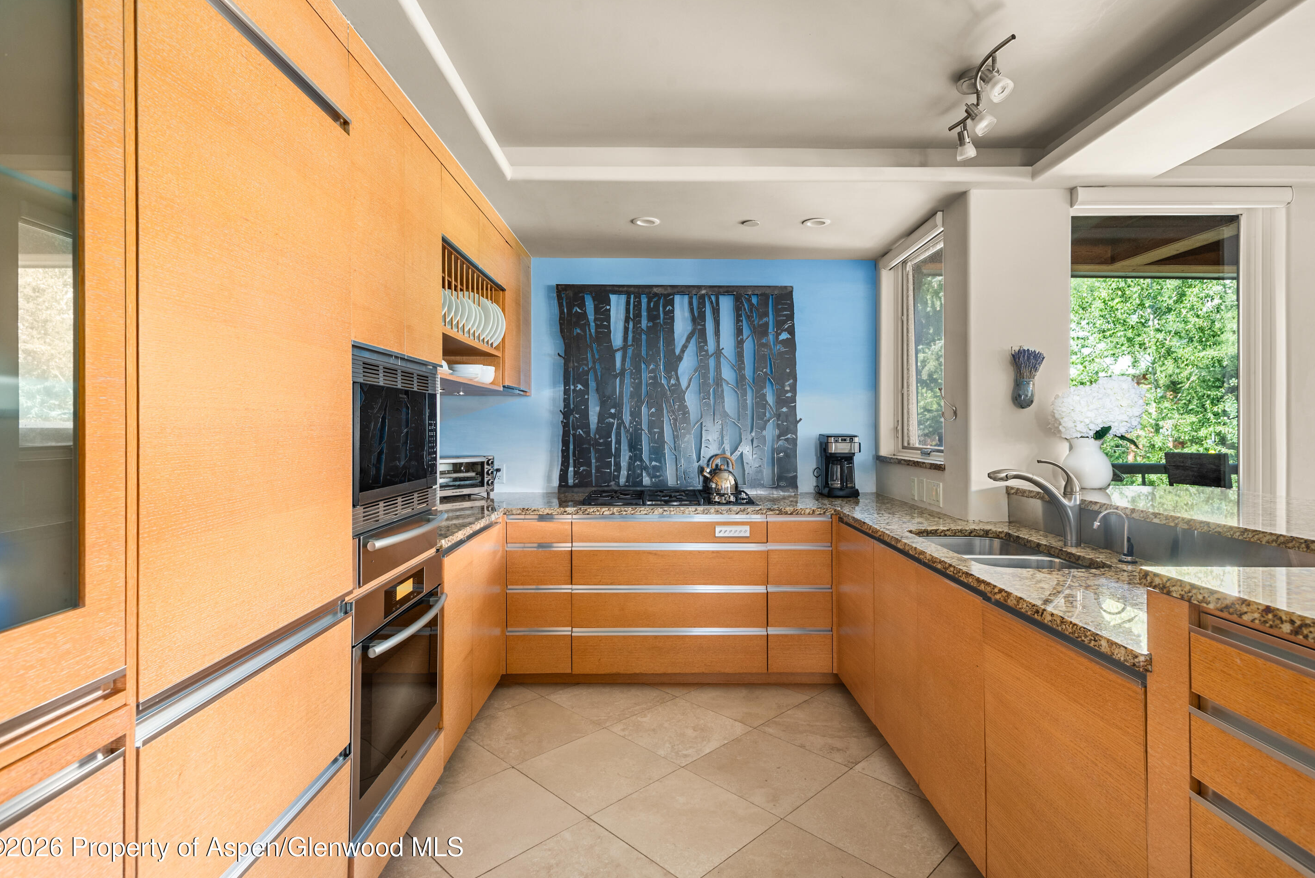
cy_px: 425
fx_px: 658
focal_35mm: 18
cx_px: 680
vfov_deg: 67.4
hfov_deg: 89.9
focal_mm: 17
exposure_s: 2
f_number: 9
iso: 400
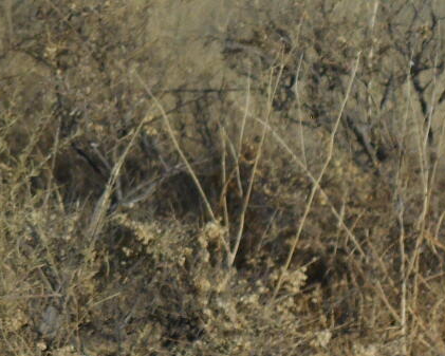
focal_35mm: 319
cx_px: -237
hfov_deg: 6.0
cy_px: -262
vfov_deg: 4.8
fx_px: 4202
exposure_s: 1/800
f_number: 6.3
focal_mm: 15.4
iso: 80
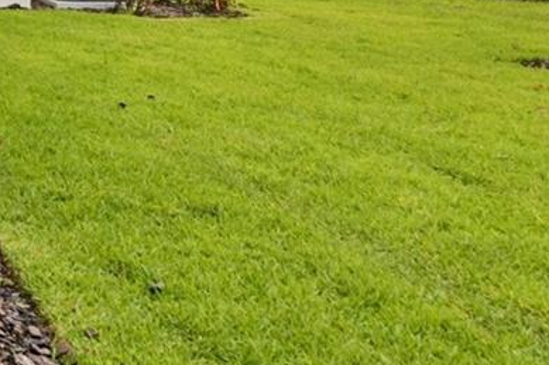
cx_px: -363
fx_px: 1128
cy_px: -90
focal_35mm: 74
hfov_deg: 21.1
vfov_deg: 17.4
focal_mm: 18
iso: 400
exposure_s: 1/800
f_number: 8
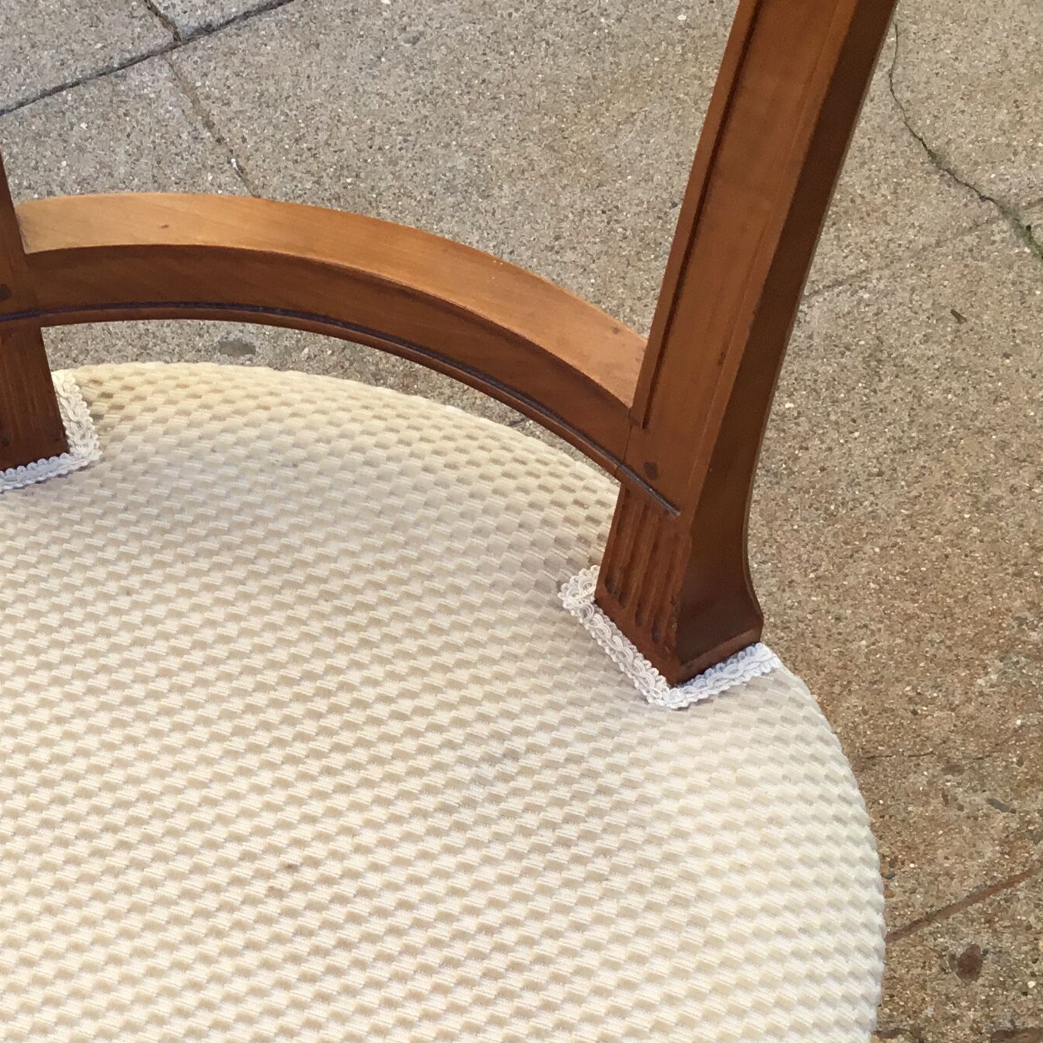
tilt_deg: -61.5
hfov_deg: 25.6
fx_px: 2250
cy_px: 1018
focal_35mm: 66
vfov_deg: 25.0
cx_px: 193
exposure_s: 1/177
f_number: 2.4
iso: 25
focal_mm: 3.3
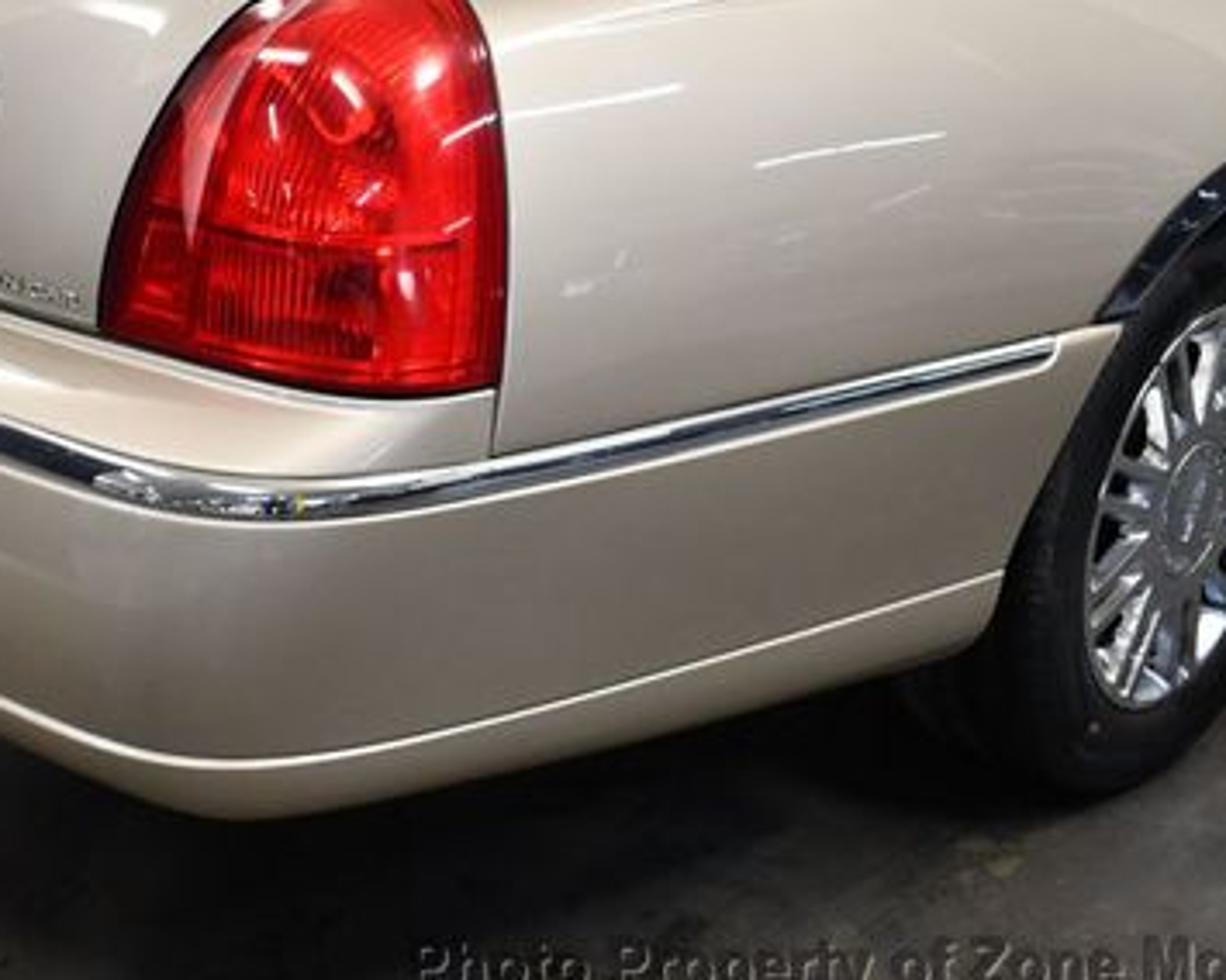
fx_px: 2213
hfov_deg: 30.6
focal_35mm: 61
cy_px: 293
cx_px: 366
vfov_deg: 24.8
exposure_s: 1/160
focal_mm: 18
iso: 800
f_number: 3.5
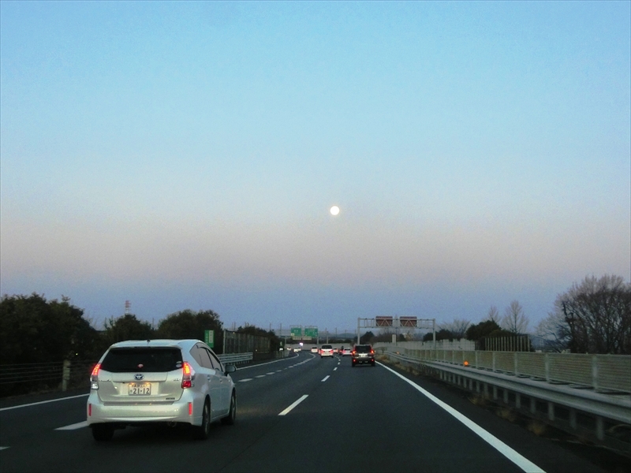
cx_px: 316
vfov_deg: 30.9
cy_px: 236
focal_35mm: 47
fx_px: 857
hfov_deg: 40.4
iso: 400
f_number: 4.2
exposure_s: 1/125
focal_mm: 8.29
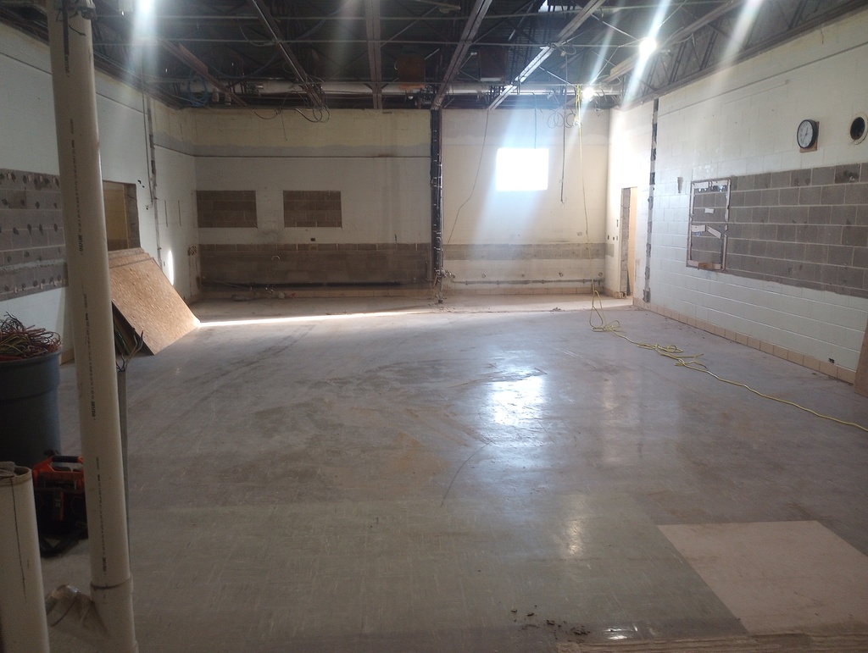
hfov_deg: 63.4
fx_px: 703
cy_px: 326
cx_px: 434
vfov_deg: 49.9
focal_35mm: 28
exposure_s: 1/24
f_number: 1.8
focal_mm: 4.27
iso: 1114
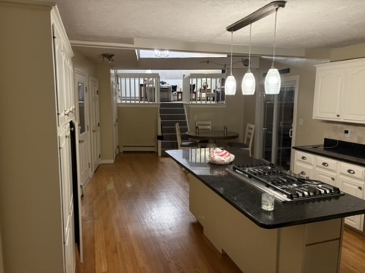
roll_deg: +0.6
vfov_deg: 53.1
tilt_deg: -6.4
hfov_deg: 67.3
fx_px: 274
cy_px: 136
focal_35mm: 26
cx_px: 182
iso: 320
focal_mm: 5.96
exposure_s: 1/60
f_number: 1.6
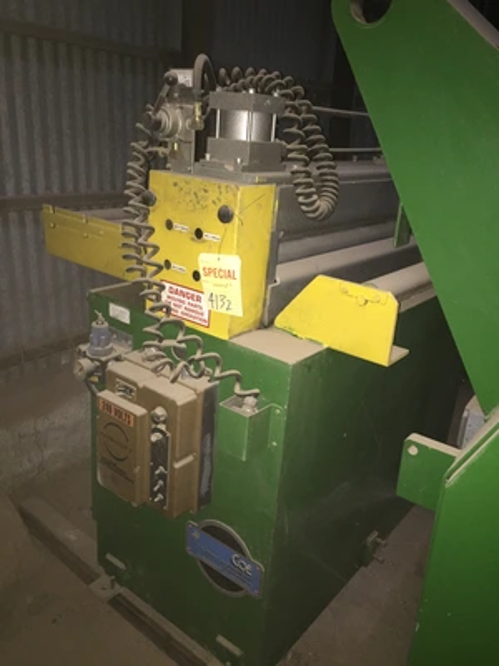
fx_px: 557
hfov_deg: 48.2
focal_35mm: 29
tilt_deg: -19.4
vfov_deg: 61.7
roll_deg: -4.2
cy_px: 333
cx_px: 250
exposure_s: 1/16
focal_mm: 4.15
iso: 250
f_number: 2.2
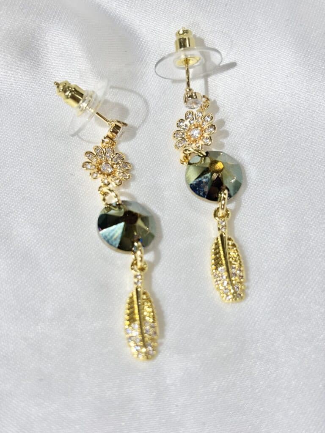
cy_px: 216
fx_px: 651
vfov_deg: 36.8
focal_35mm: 52
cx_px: 162
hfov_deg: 28.0
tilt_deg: -67.3
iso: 32
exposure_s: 1/292
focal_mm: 5.96
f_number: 1.6
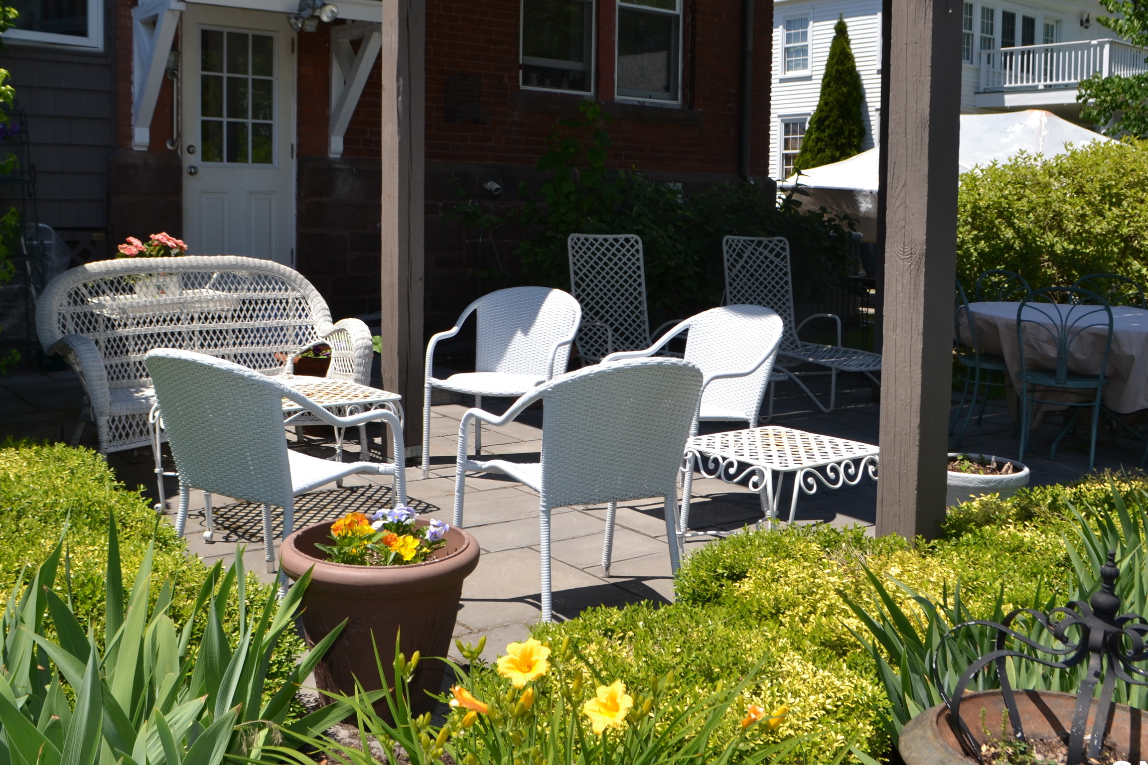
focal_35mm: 36
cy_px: 291
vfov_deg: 36.7
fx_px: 1148
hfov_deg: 53.1
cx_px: 573
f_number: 8
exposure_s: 1/200
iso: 100
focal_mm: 18
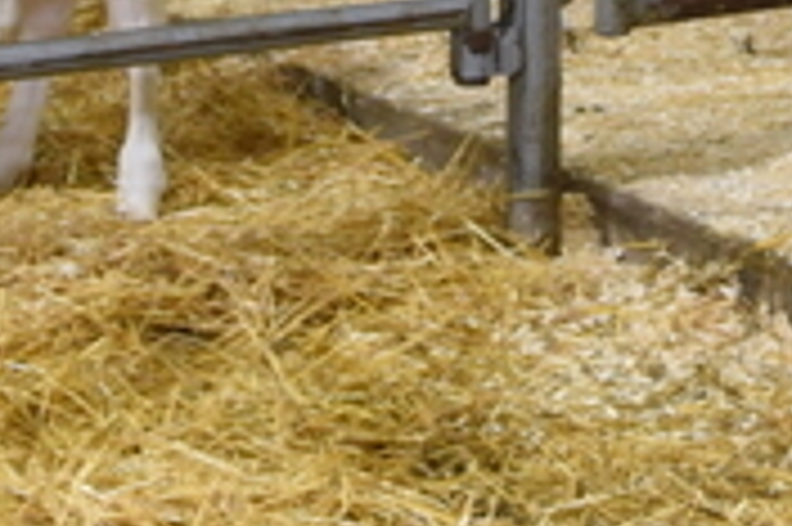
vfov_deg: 6.5
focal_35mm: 205
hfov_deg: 9.9
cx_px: 846
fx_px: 4506
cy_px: -495
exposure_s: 1/60
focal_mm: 20
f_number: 4
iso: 800
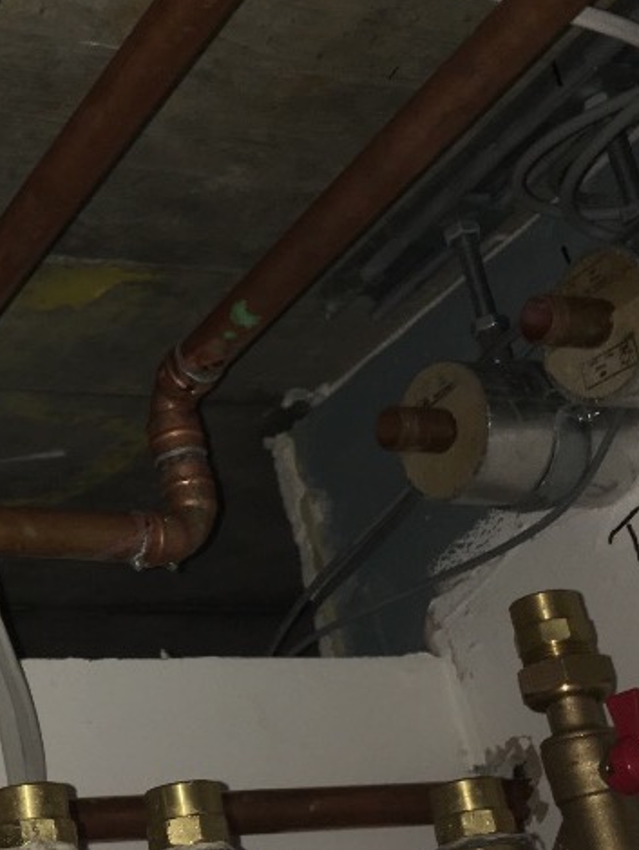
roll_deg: +9.7
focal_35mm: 74
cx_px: -78
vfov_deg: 26.3
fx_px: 1820
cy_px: 515
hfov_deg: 19.1
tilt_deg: +22.9
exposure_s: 1/47
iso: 25
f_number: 2.2
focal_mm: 4.15
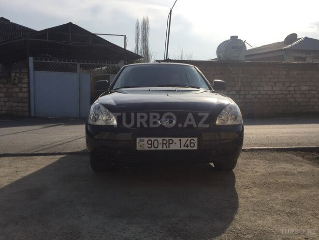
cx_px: 160
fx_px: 267
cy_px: 120
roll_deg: -1.6
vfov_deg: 48.2
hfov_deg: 61.7
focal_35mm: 29
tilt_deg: -7.0
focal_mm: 4.15
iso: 32
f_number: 2.2
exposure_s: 1/3300
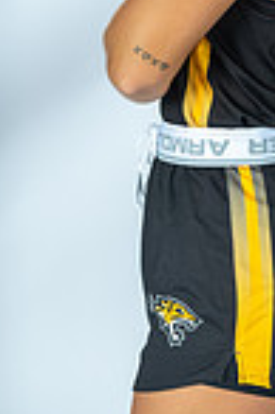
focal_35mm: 179
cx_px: 374
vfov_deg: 11.4
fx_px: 2056
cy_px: 71
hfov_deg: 7.6
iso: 160
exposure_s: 1/200
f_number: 10
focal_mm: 58
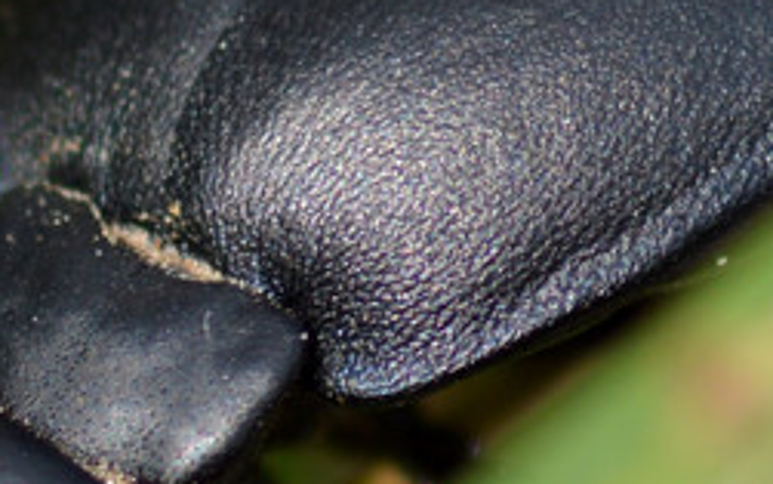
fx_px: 12327
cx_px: 308
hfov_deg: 3.6
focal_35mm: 585
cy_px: 210
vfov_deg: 2.2
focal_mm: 100
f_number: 9
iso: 100
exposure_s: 1/400
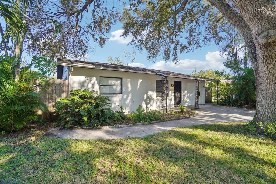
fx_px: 115
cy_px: 92
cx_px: 138
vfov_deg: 77.3
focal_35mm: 15
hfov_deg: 100.4
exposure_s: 1/60
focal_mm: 10
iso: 100
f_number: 8
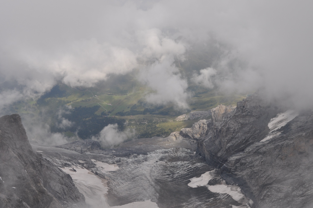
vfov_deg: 29.8
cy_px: 104
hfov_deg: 43.7
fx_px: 391
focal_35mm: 45
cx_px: 156
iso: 200
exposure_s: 1/320
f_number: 10
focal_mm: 30
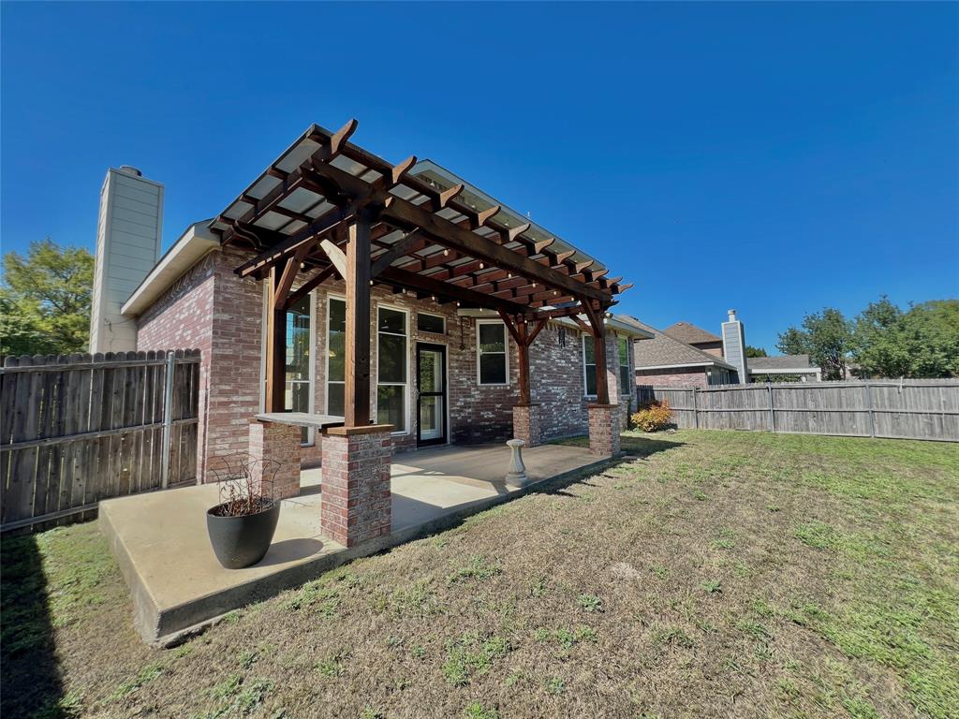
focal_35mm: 13
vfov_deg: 89.9
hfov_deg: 106.2
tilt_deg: +6.4
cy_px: 360
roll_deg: +2.2
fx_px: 360
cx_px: 480
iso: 32
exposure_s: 1/404
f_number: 1.8
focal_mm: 1.57
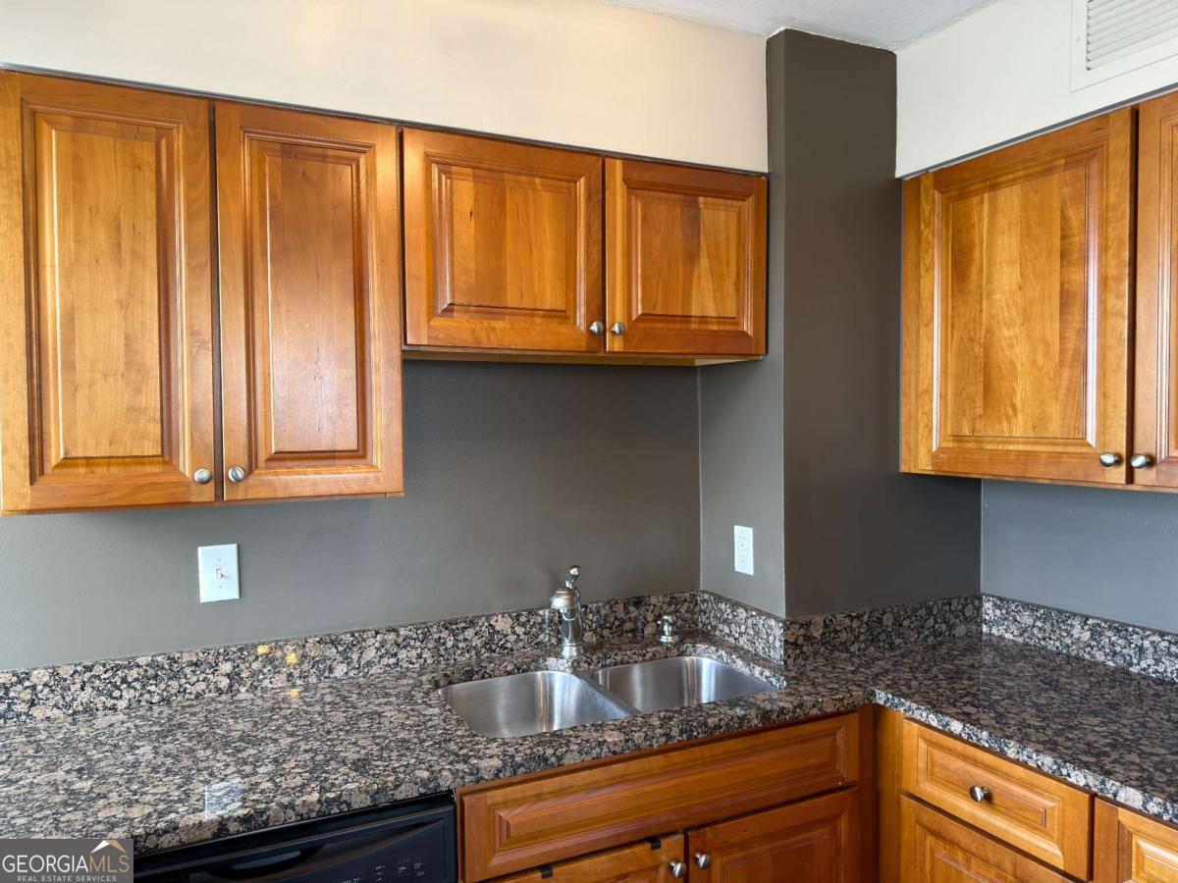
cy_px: 442
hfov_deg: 71.6
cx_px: 589
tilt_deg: -2.0
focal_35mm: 24
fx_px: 817
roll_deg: +1.0
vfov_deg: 56.8
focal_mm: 6.76
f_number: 1.78
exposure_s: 1/60
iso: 100
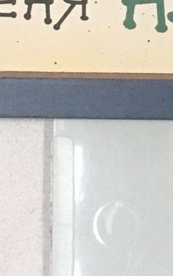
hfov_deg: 6.0
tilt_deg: +3.9
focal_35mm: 217
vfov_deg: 9.6
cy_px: 73
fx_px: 1637
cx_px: 283
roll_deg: -0.1
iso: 160
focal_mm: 4.15
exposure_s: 1/33
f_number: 2.2
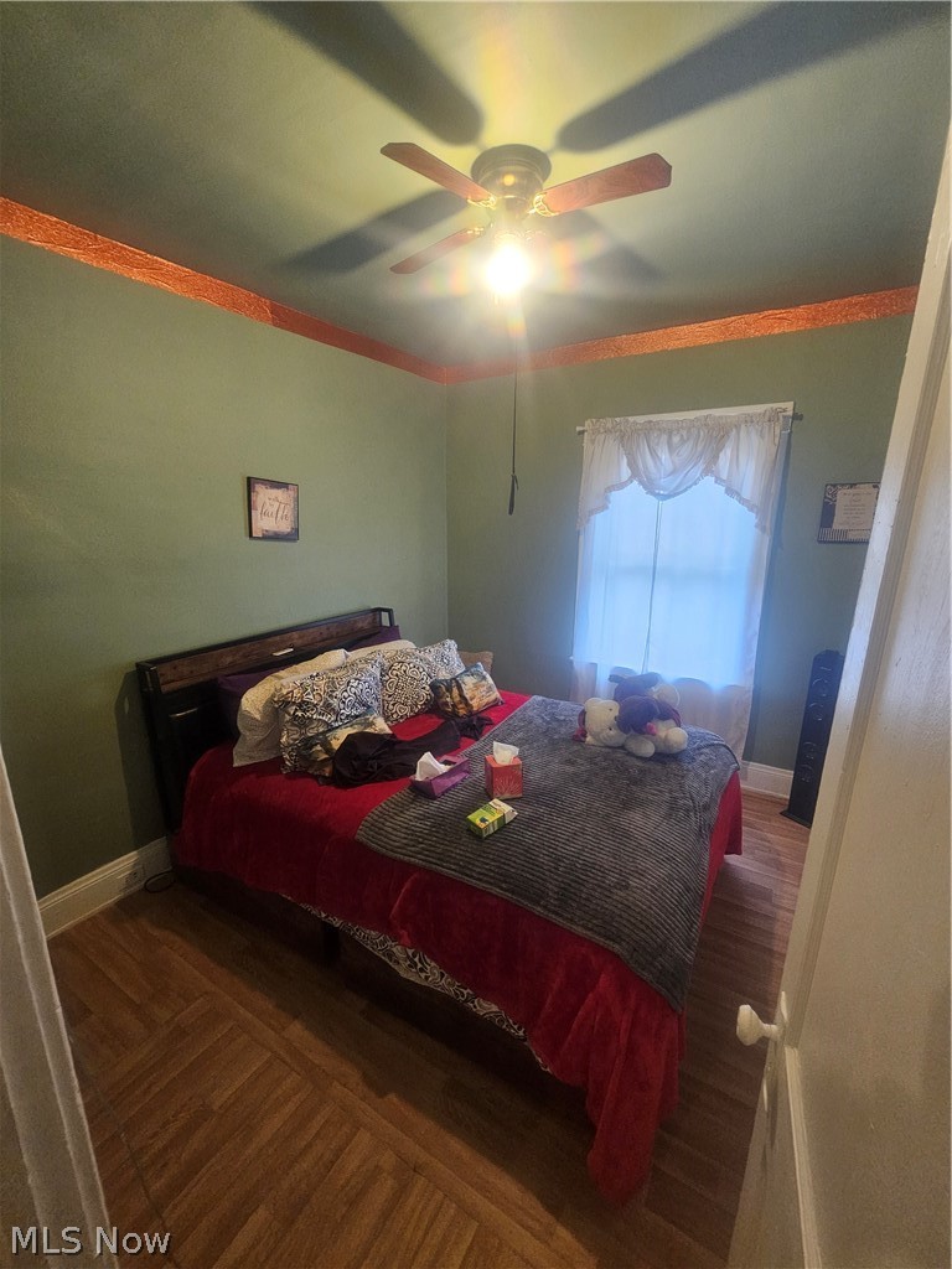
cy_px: 634
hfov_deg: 89.9
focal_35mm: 13
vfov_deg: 106.2
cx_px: 476
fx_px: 477
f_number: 2.2
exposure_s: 1/30
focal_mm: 2.2
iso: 320
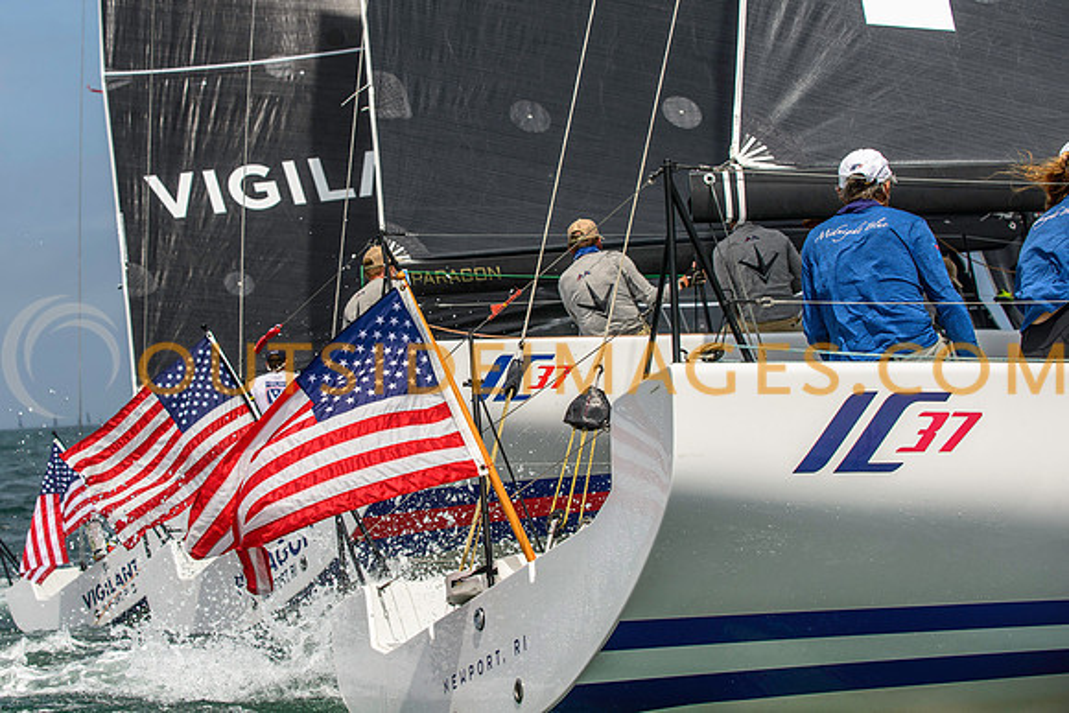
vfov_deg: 14.8
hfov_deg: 22.0
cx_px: 457
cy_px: 305
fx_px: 2746
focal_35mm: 92
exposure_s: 1/5000
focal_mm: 80
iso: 400
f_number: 5
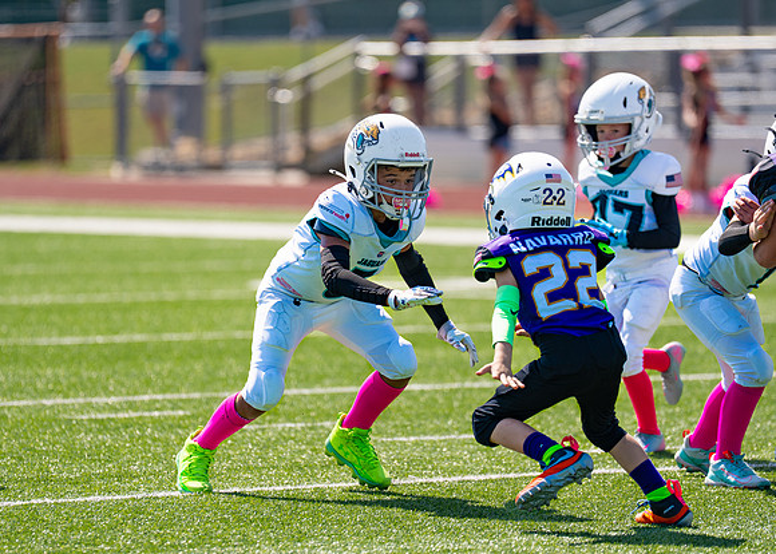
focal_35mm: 291
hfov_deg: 6.9
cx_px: 381
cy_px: 320
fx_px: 6413
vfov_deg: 4.9
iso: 100
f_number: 2.8
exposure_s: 1/2000
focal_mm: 200
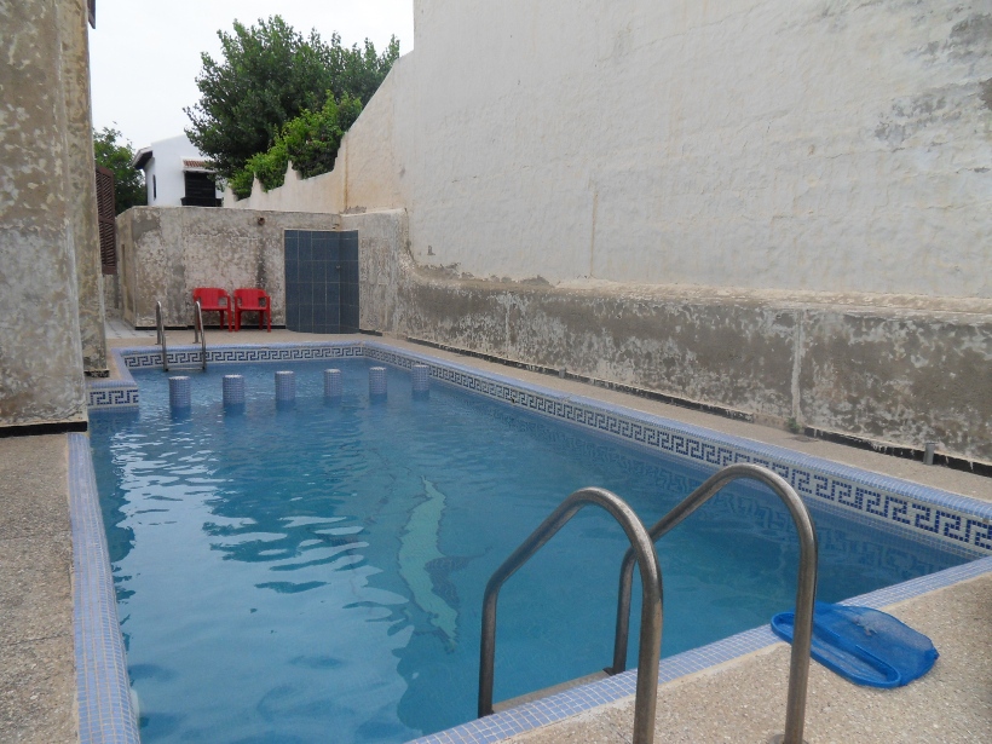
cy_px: 372
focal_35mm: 24
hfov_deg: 71.6
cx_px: 496
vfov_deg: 56.8
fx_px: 688
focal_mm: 4.2
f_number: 7.5
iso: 80
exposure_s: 1/180
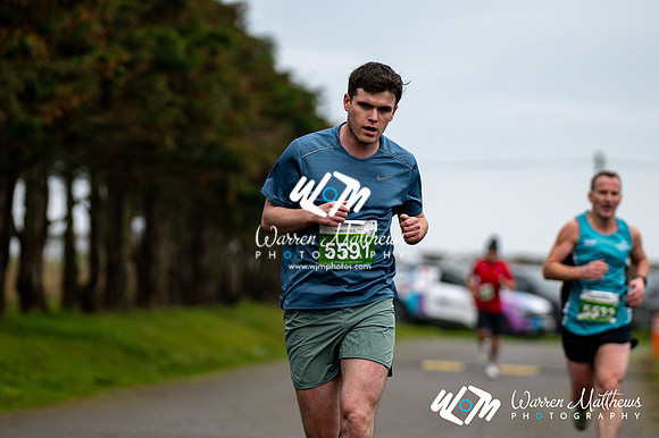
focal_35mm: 255
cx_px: 330
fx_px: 4665
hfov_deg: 8.1
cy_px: 219
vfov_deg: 5.4
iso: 280
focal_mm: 170
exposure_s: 1/1600
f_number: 2.8
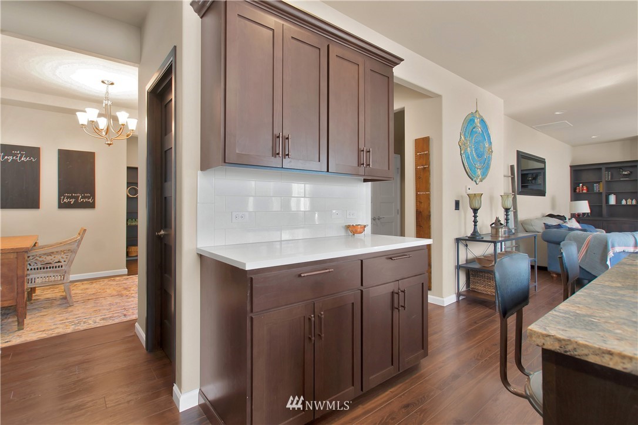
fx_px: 319
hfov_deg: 90.0
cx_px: 319
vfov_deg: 67.4
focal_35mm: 18
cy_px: 212
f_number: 6.3
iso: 125
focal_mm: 12
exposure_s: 1/3
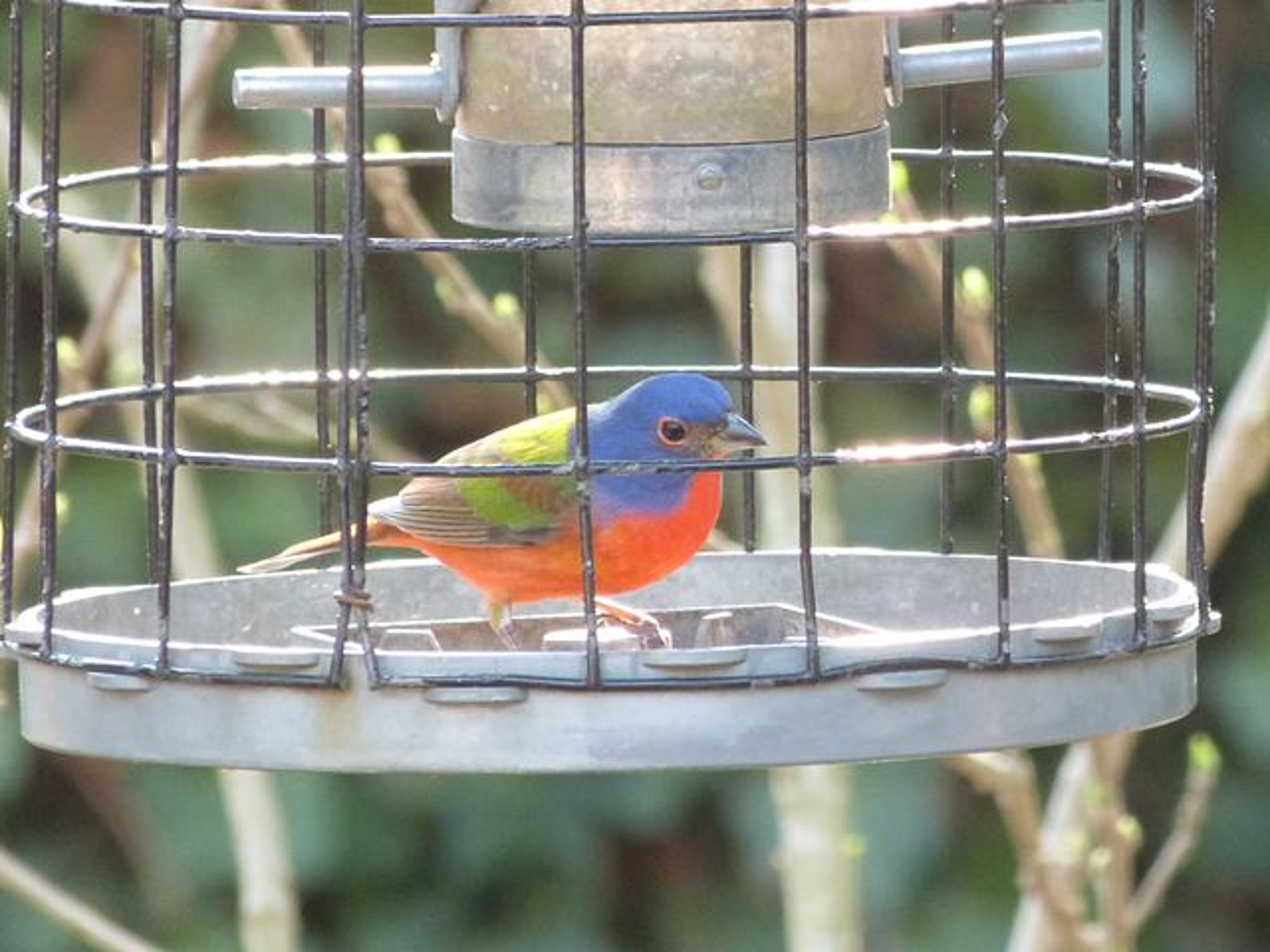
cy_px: 476
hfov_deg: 3.3
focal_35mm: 600
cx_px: 635
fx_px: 22013
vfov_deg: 2.5
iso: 400
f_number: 5.2
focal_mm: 108
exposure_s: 1/50
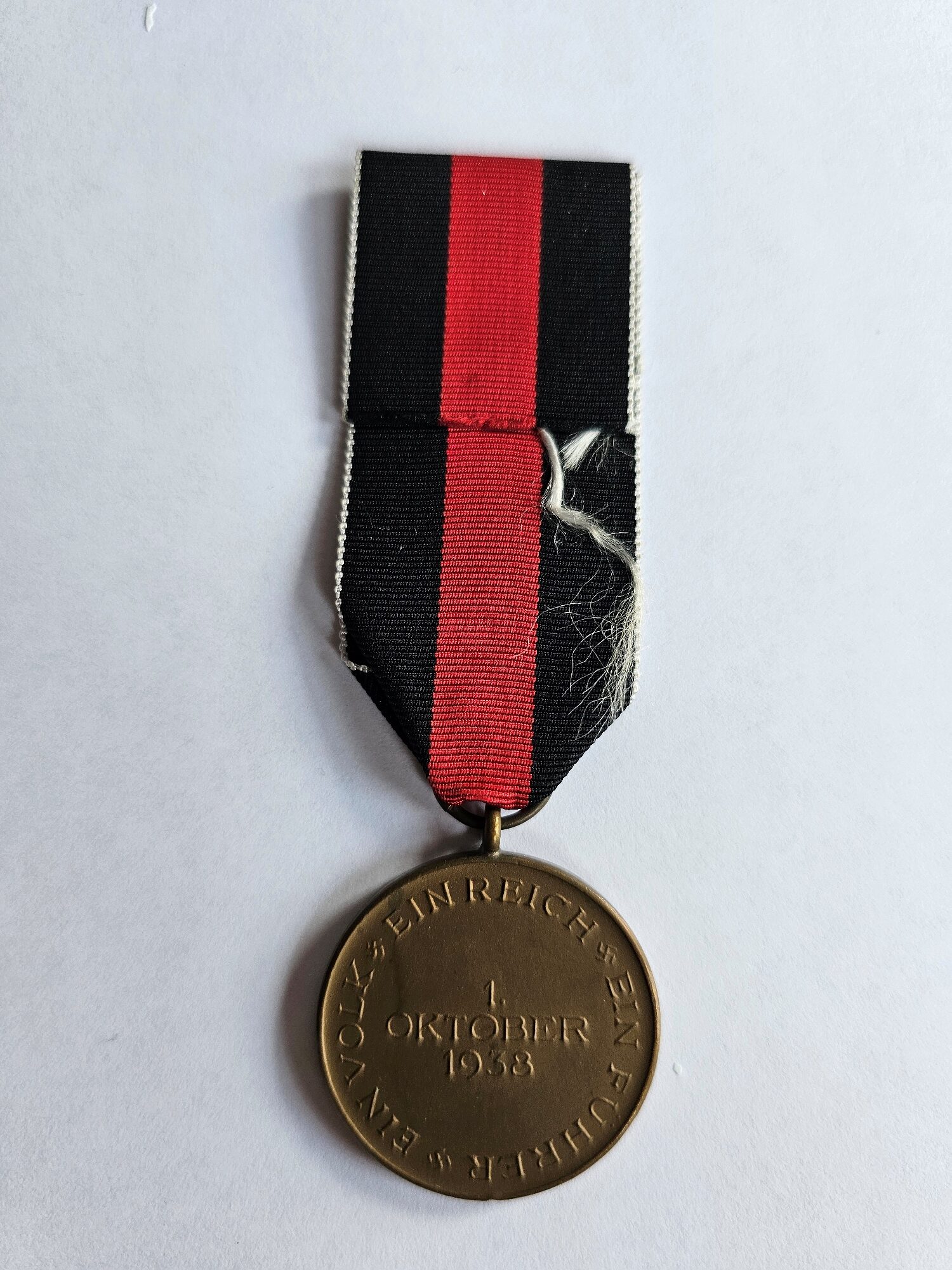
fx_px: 843
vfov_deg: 73.9
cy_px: 635
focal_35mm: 23
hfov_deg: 58.9
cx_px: 476
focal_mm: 6.3
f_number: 1.7
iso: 100
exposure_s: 1/180
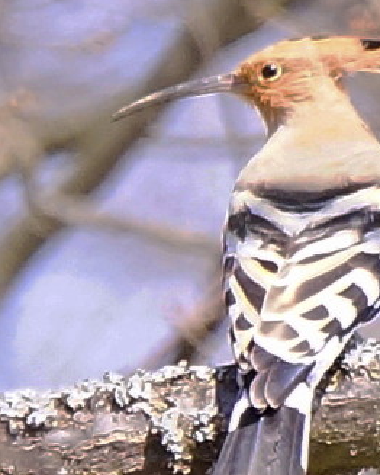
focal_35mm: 1549
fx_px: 21756
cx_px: 20
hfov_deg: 1.0
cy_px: 265
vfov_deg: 1.2
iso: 800
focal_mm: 600
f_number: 6.3
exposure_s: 1/640
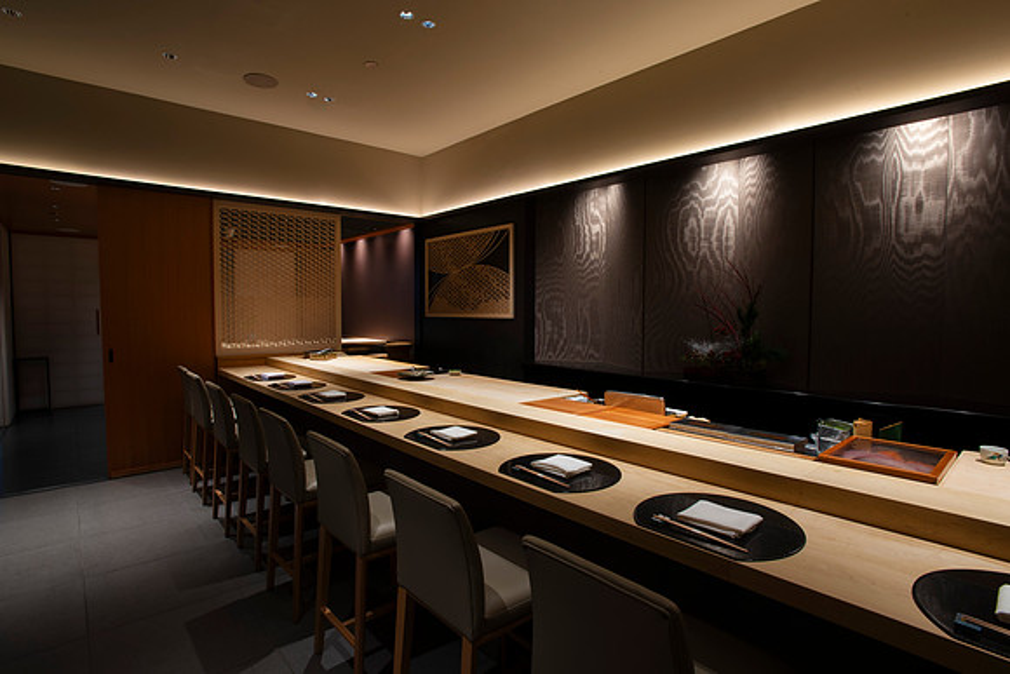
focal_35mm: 18
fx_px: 498
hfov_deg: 90.9
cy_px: 333
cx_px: 500
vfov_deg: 68.2
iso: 200
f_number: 22
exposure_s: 2
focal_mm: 17
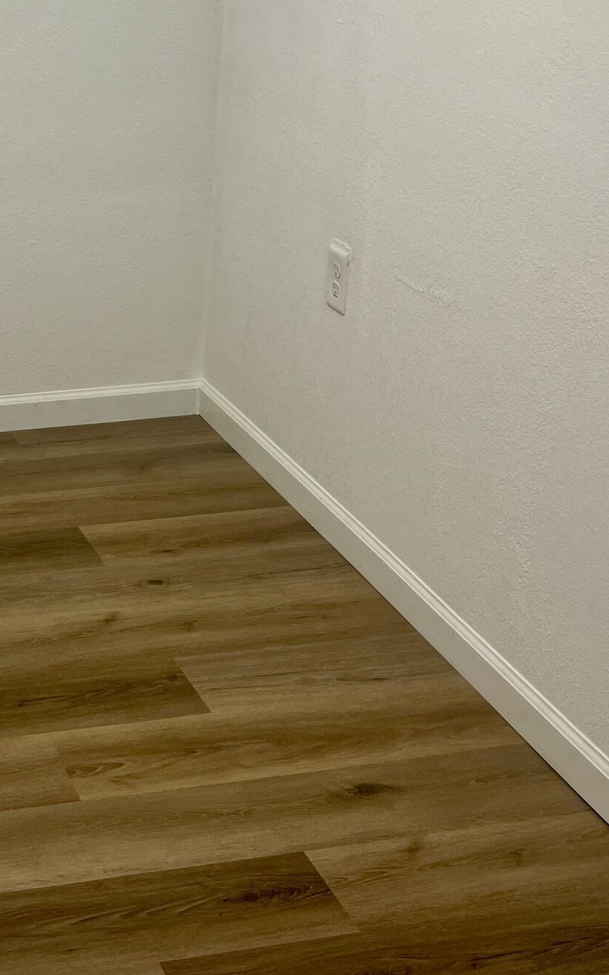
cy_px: 380
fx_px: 1594
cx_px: -48
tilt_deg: -20.2
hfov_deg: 20.7
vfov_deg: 33.9
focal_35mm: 60
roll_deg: -0.4
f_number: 1.6
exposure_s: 1/60
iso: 80
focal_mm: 5.1
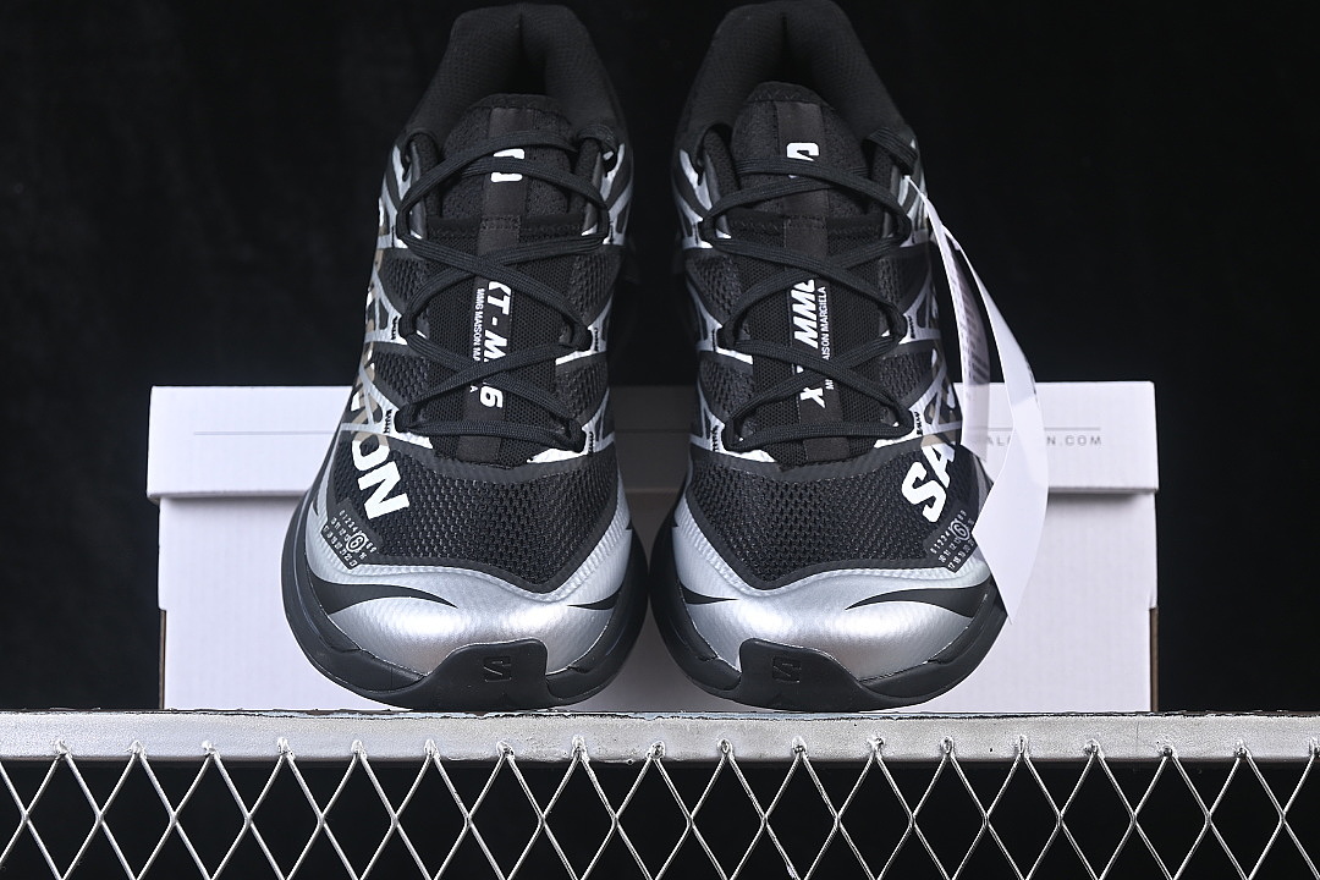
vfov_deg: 18.2
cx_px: 660
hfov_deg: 27.0
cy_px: 440
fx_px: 2750
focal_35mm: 75
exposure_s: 1/60
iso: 160
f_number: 6.3
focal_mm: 50
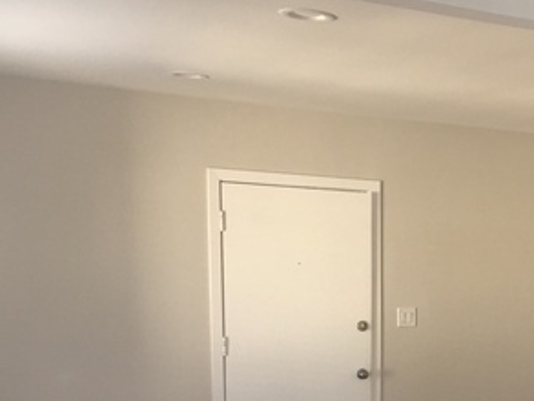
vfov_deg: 21.2
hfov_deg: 27.2
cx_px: 573
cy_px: 441
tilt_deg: -9.8
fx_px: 1019
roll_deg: -3.1
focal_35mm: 66
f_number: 2.2
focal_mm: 4.15
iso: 32
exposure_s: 1/60
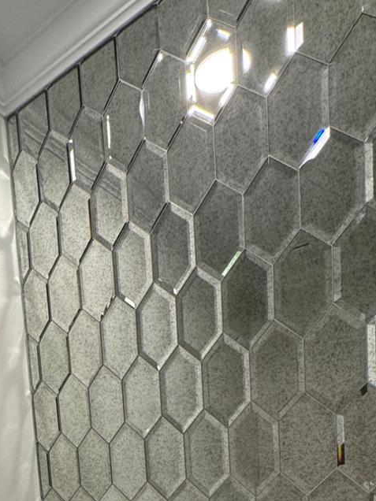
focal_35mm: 33
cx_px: 43
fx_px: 478
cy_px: 528
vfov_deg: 44.6
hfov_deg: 40.0
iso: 160
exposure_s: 1/120
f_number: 2.2
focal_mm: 2.22
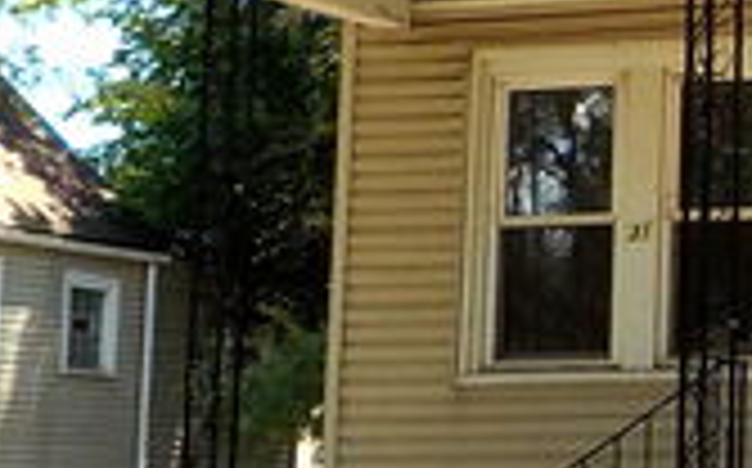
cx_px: 1153
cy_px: 112
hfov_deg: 15.7
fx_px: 2498
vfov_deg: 10.7
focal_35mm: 122
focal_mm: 4.1
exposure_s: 1/400
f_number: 3.3
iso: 125
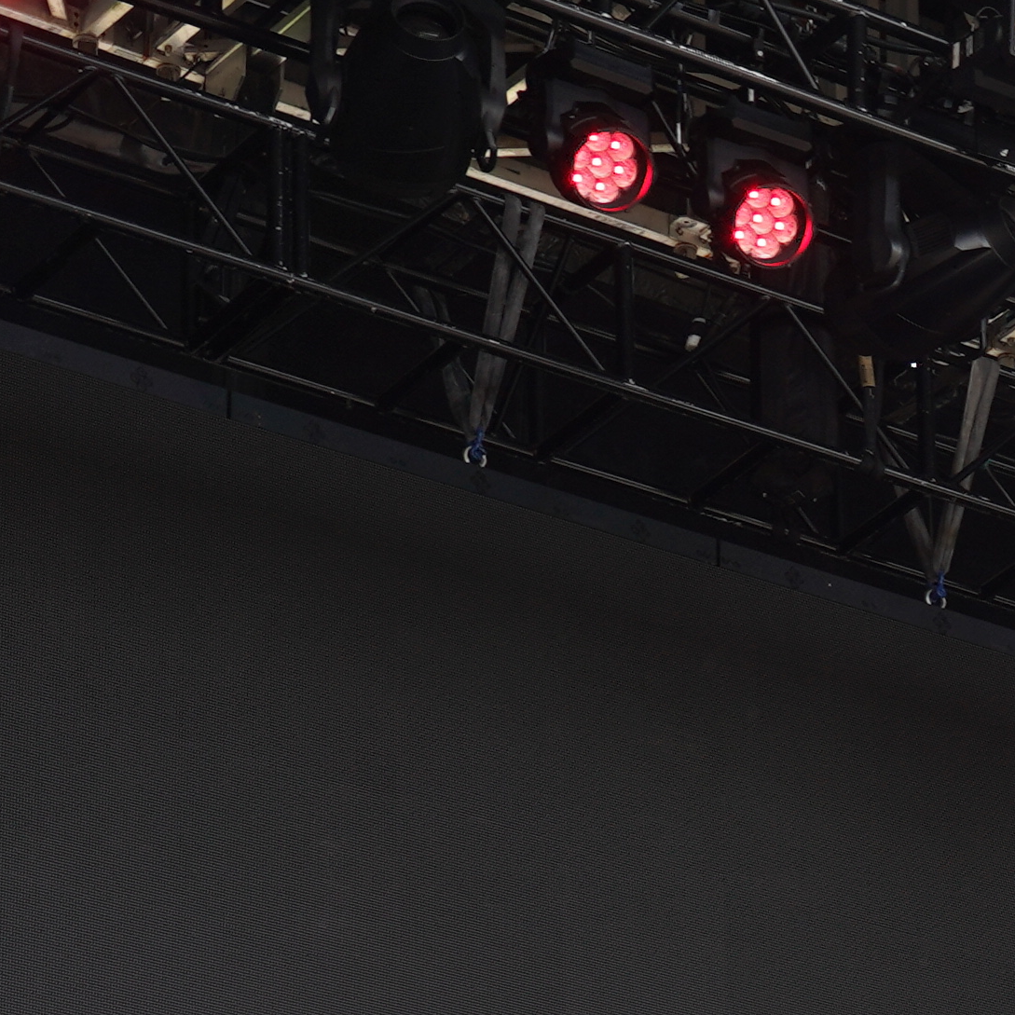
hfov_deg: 8.4
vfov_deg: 8.9
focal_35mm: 192
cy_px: 1578
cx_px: 2389
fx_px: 6369
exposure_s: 1/125
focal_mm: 41
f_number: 5
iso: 100
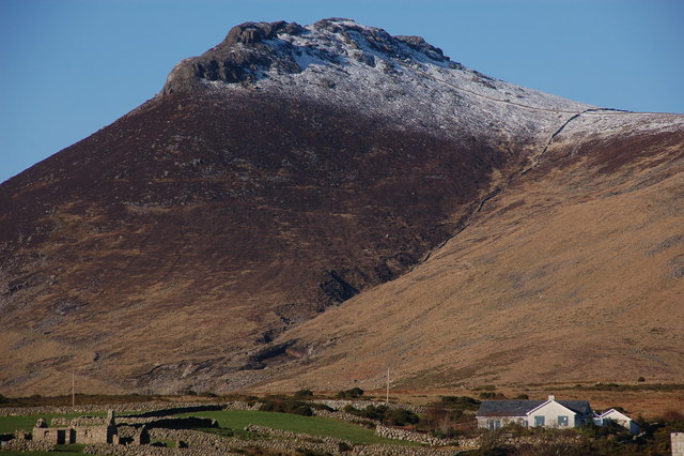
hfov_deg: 11.8
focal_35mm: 174
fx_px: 3304
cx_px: 342
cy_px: 228
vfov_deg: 7.9
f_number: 8
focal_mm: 116
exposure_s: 1/500
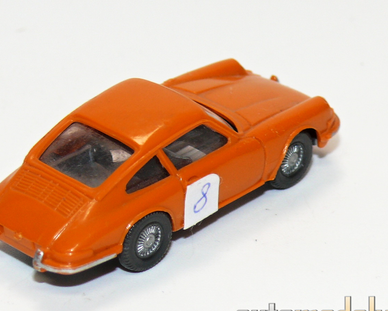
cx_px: 155
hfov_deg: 8.9
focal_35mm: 218
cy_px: 140
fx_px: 2503
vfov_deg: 7.1
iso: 100
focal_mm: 18.4
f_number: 4
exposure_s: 1/30
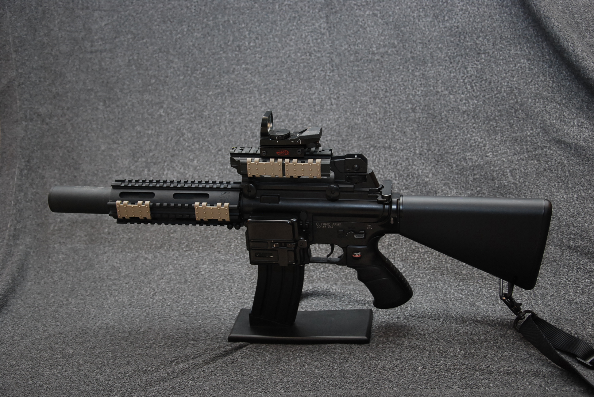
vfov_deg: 29.9
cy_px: 198
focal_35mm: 45
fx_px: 743
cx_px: 297
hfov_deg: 43.6
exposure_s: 1/60
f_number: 4.2
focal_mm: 30
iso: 640
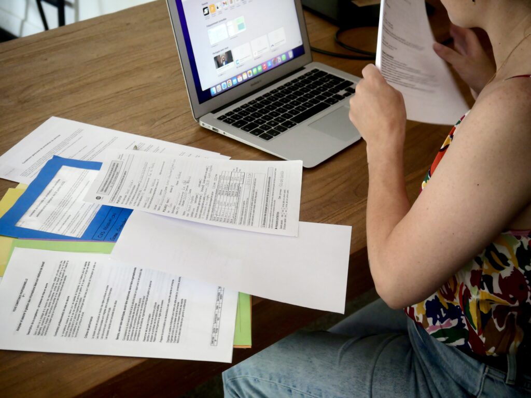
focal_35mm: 70
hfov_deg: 27.8
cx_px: 266
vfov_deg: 21.0
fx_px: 1074
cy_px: 199
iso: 1250
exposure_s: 1/80
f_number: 4
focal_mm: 35
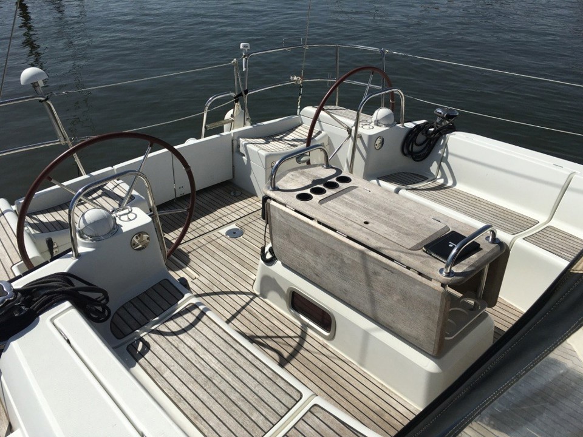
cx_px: 292
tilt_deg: -31.6
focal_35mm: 29
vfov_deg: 48.2
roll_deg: -0.2
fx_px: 488
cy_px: 218
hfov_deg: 61.7
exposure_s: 1/3846
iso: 25
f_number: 2.2
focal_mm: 4.15
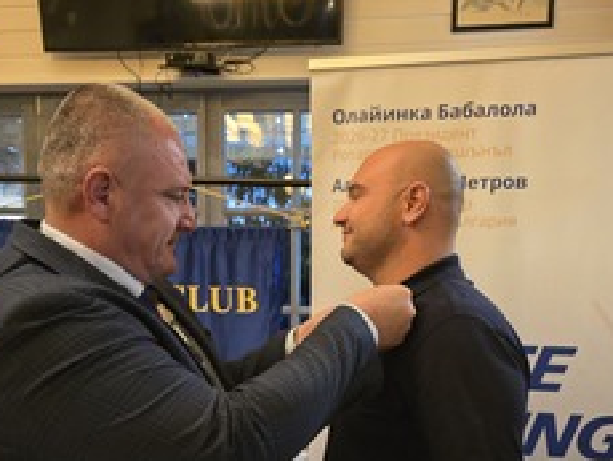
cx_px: 280
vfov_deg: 34.8
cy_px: 376
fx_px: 709
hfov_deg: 46.7
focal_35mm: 40
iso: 1250
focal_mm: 6.3
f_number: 1.7
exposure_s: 1/50
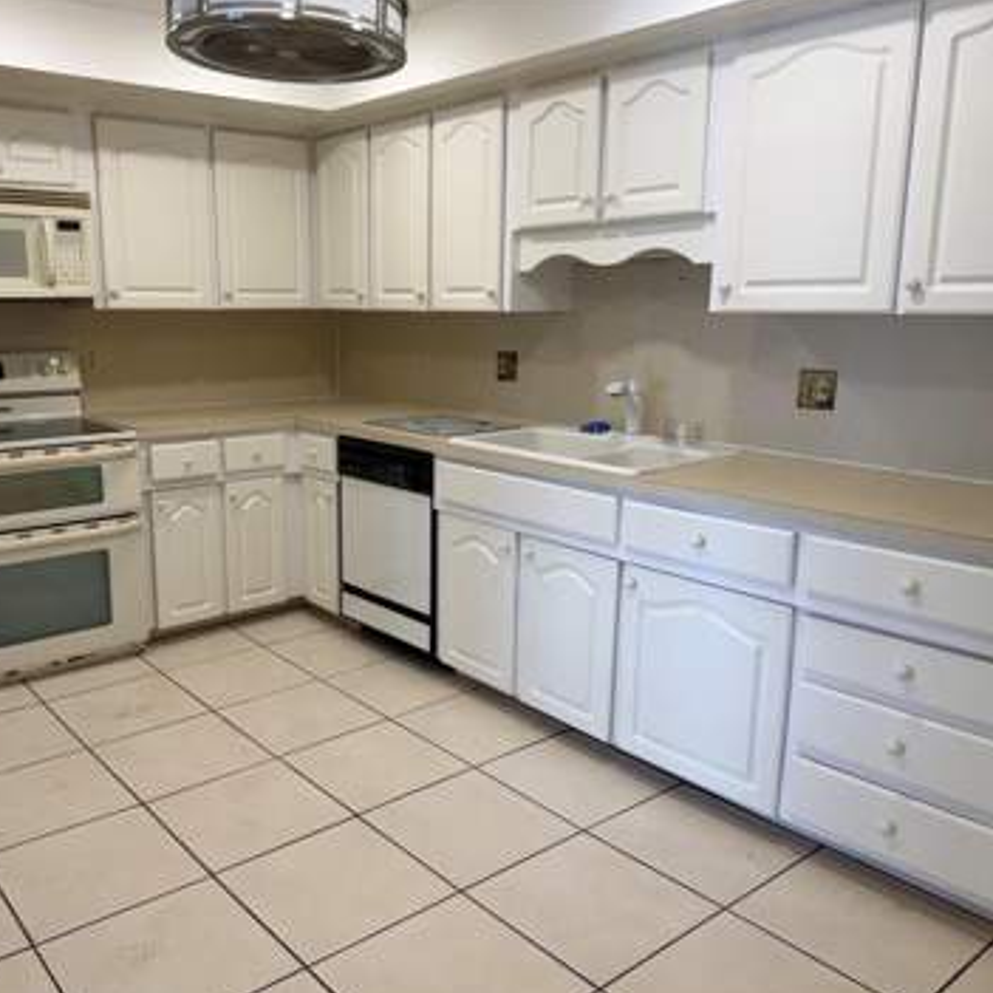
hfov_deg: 55.3
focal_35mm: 29
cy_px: 498
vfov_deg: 55.6
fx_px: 941
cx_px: 407
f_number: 1.78
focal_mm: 6.76
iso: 125
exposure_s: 1/120
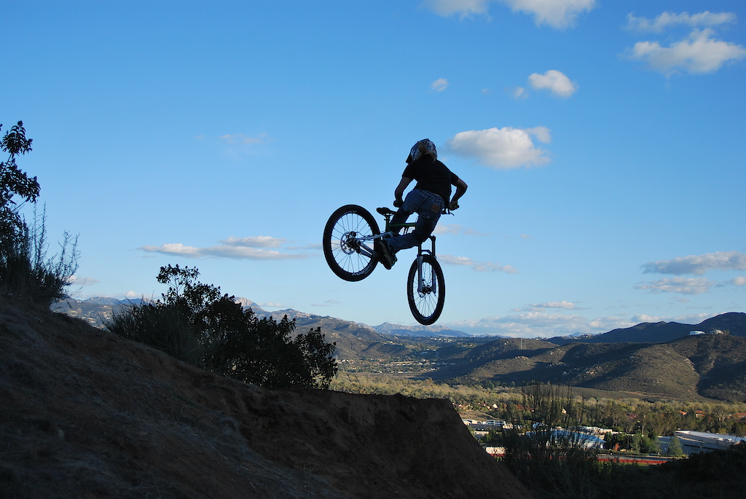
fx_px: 965
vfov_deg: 29.0
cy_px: 250
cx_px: 373
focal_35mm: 46
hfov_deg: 42.3
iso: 180
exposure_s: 1/1000
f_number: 4.5
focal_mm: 31
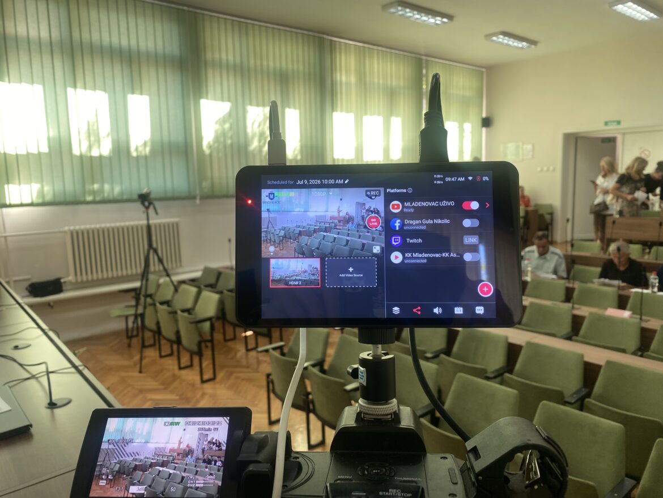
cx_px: 332
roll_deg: +1.9
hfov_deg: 67.3
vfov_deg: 53.1
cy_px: 249
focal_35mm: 26
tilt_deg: -8.3
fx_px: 498
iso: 50
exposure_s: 1/100
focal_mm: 4.25
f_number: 1.8
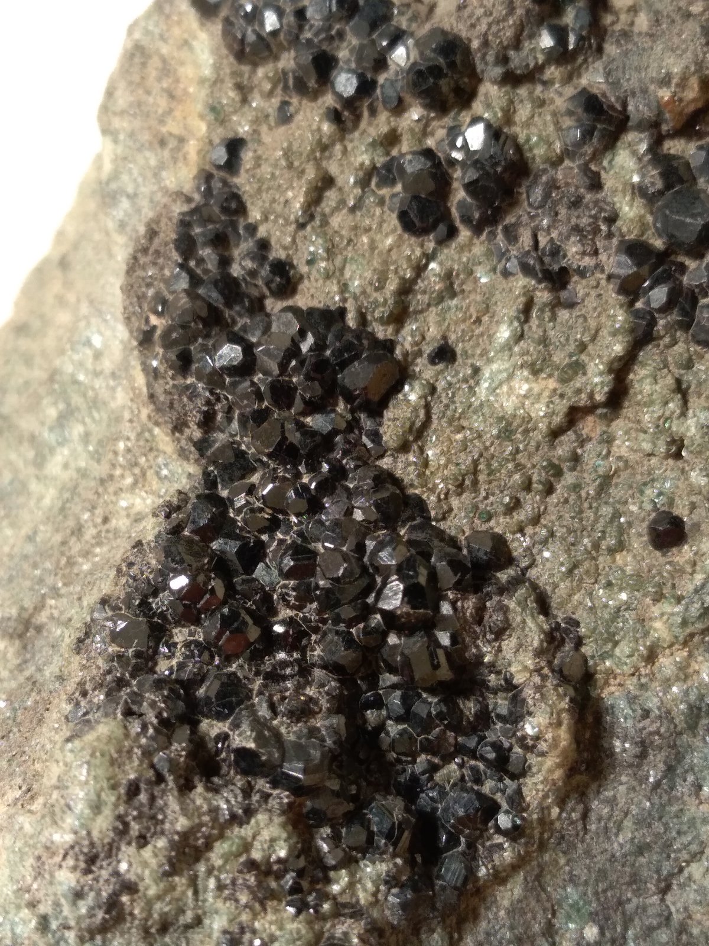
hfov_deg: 53.1
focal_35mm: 26
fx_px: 710
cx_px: 354
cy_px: 473
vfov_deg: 67.3
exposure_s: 1/50
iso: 124
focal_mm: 3.54
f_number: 2
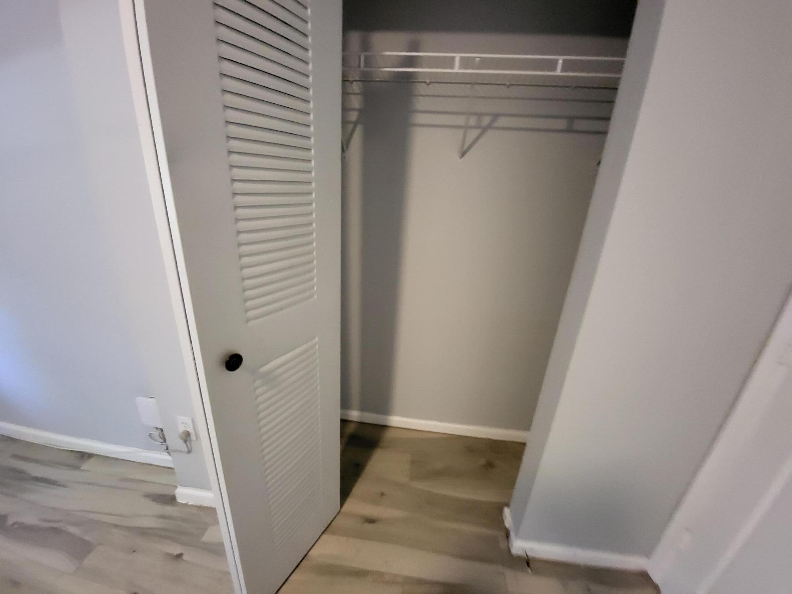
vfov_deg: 89.9
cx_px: 396
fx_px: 297
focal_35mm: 13
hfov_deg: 106.2
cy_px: 297
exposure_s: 1/24
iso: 640
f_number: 2.2
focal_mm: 1.74
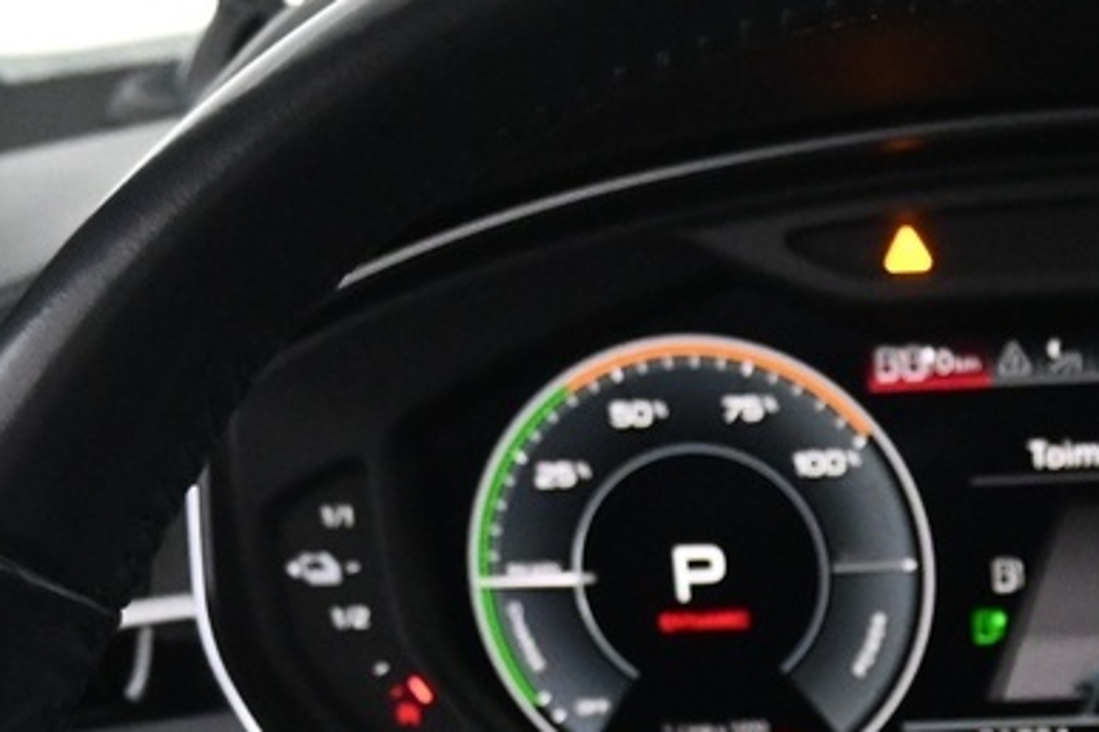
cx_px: 1073
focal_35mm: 126
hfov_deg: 16.0
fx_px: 3845
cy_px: 1114
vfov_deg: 10.5
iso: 3600
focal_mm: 20
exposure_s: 1/30
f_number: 3.8
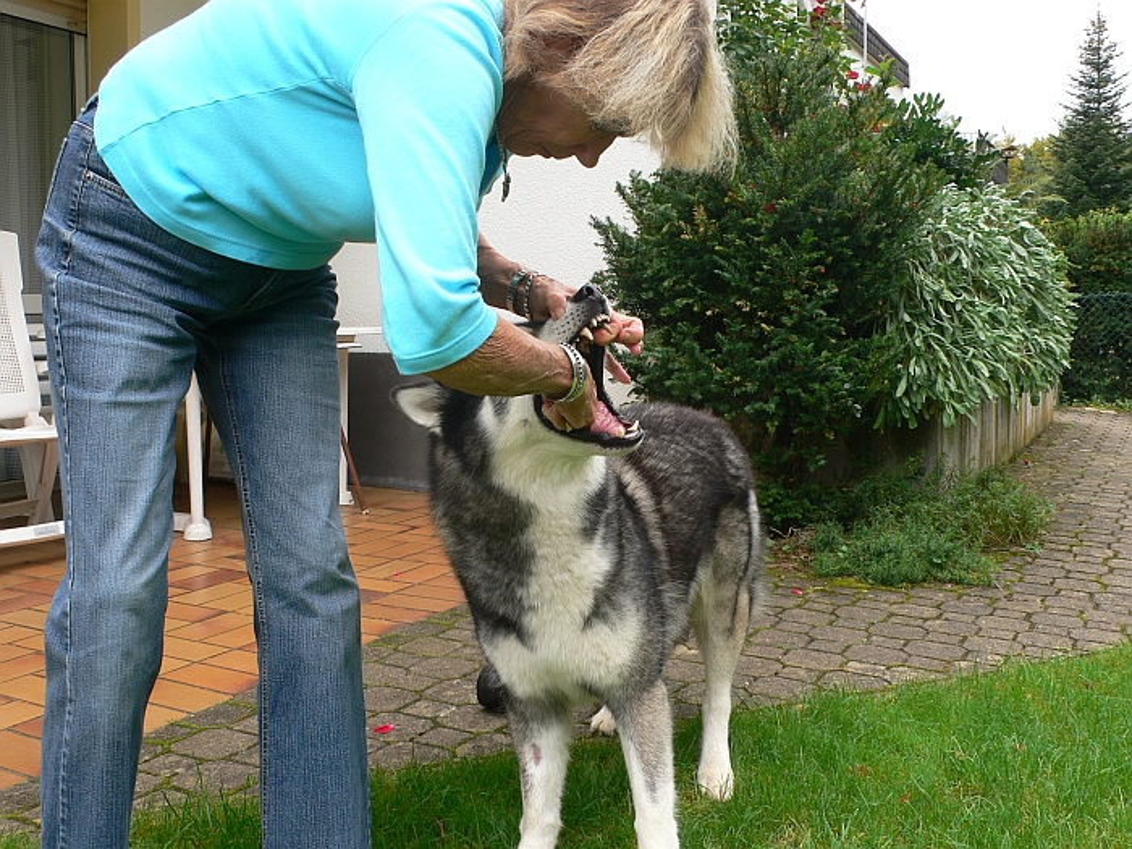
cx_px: 566
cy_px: 424
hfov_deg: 54.0
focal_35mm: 34
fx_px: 1112
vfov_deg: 41.8
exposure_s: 1/100
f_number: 4
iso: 80
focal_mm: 6.3
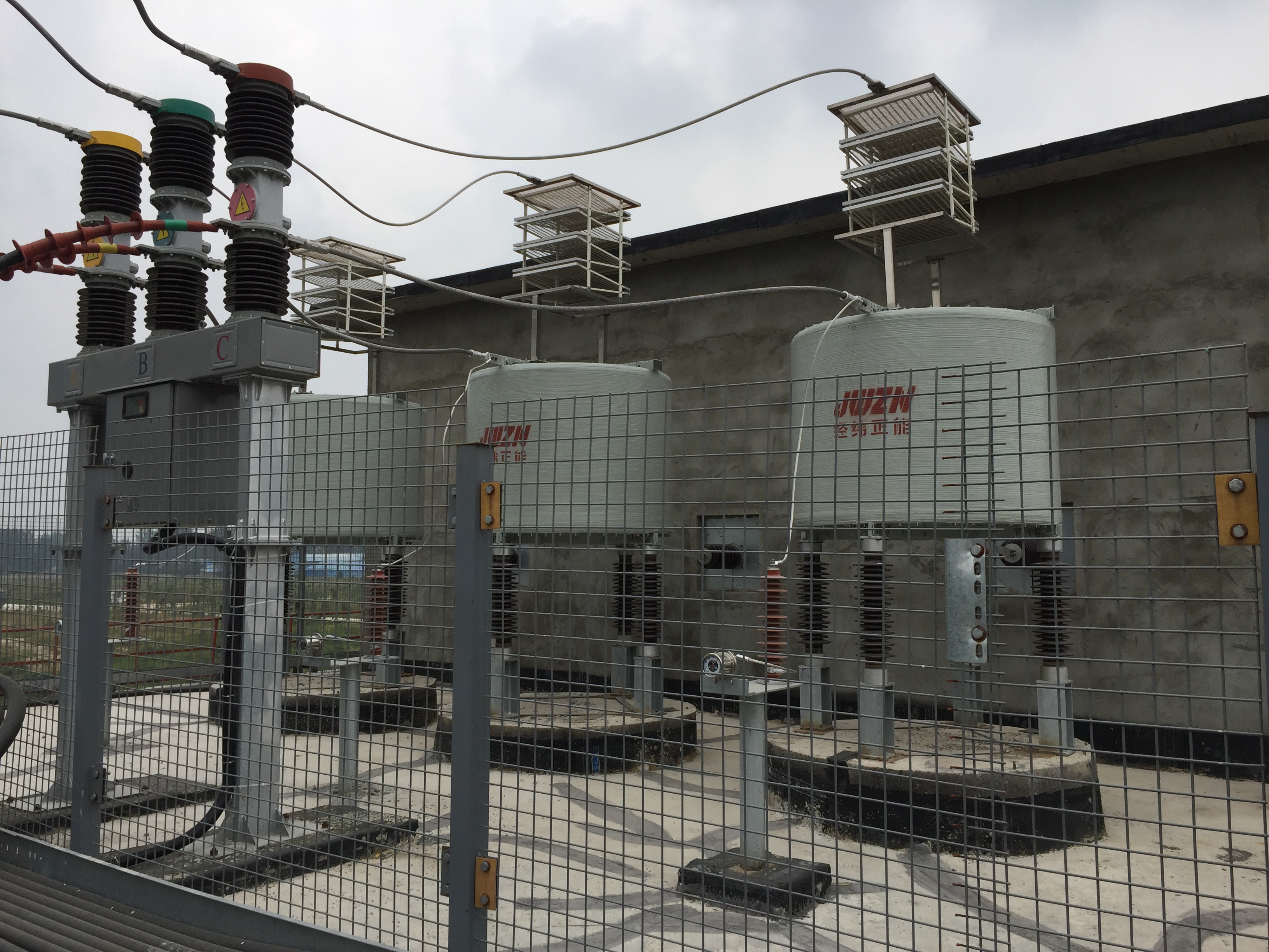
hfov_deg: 61.7
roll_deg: -2.0
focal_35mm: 29
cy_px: 476
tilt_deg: +5.5
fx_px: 1063
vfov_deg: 48.2
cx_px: 634
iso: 32
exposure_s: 1/1522
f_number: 2.2
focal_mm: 4.15
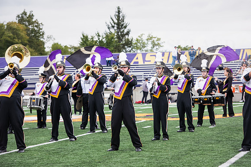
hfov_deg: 17.1
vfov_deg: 11.4
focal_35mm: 120
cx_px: 126
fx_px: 837
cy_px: 84
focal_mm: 120
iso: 640
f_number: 5.6
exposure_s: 1/400
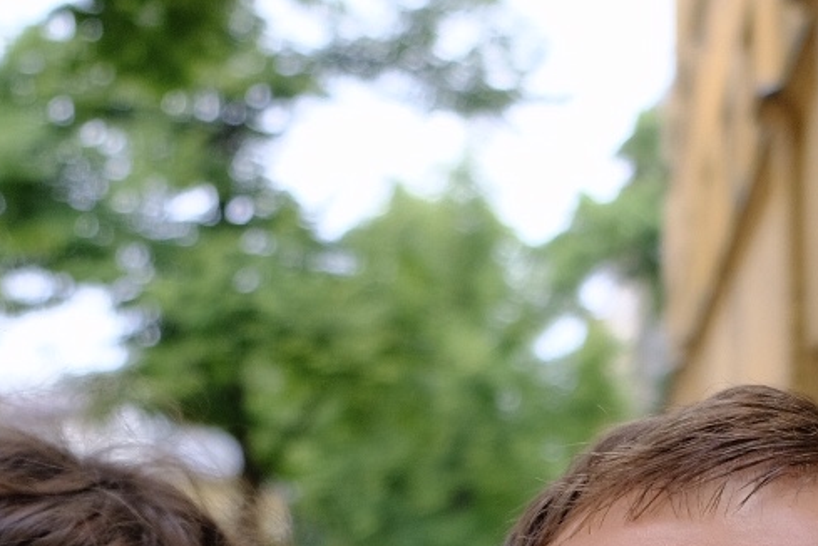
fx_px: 2227
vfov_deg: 13.4
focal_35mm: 98
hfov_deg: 20.4
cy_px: 722
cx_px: 731
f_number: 2.8
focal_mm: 18
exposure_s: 1/150
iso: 400
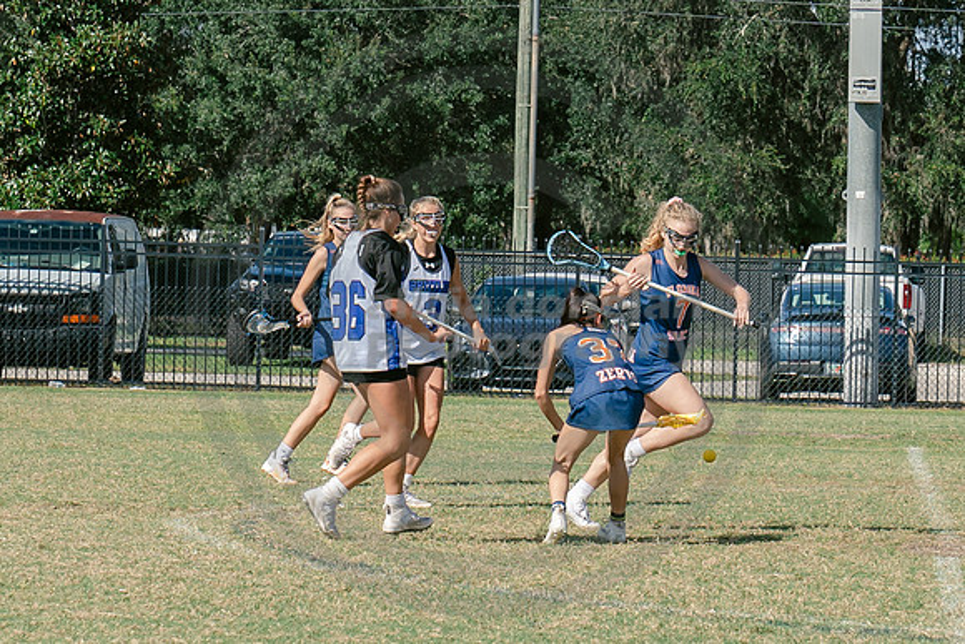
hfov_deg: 9.1
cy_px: 364
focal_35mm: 225
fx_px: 6038
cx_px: 585
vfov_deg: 6.1
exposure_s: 1/1000
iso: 250
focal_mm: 70
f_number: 5.6
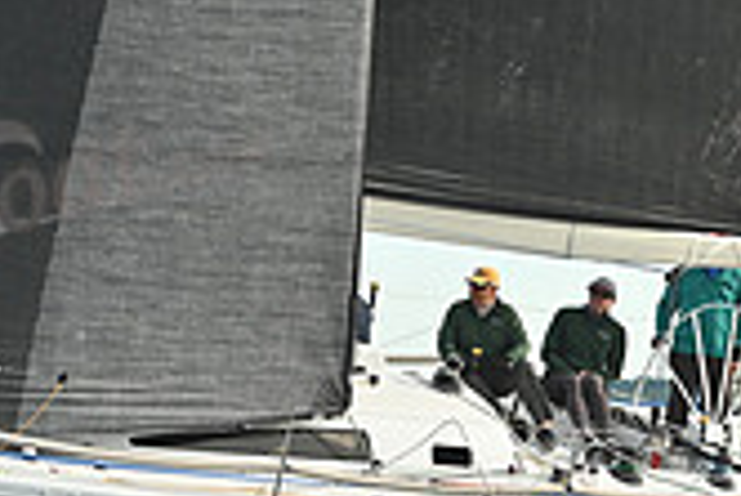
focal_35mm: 244
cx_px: 504
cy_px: 382
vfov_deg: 5.6
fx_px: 5027
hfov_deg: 8.4
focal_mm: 70
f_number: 5
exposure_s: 1/1000
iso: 320
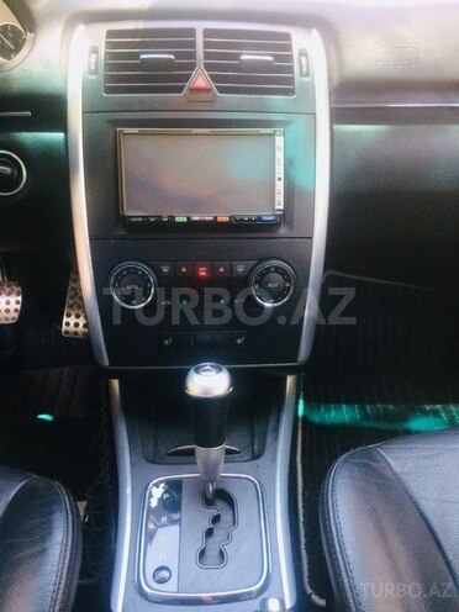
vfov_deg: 61.7
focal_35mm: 29
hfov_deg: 48.2
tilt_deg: -35.1
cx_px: 230
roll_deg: +1.0
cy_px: 306
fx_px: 513
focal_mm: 4.15
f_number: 2.2
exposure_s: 1/33
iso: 64
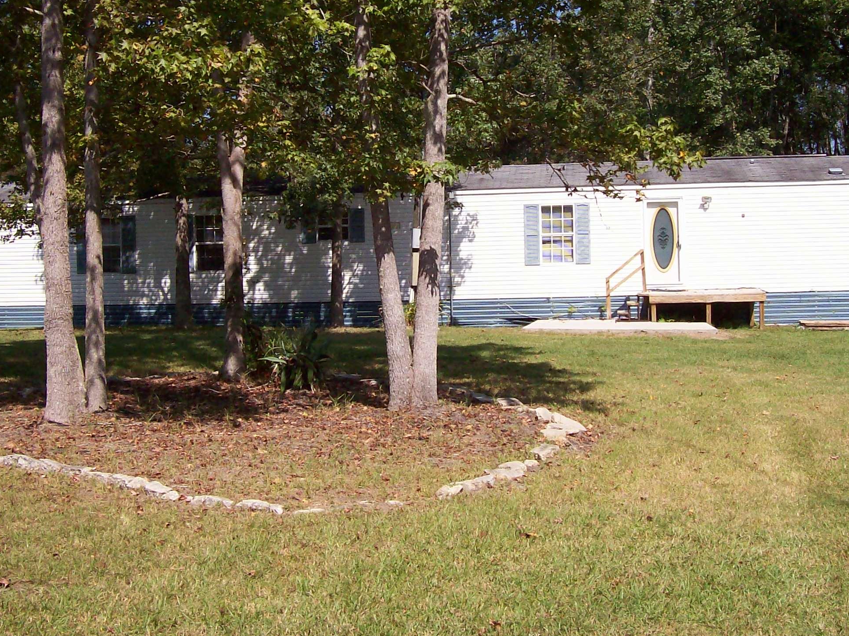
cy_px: 203
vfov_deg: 27.3
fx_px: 1300
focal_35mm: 53
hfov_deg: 36.2
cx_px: 411
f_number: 4.8
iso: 80
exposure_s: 1/739
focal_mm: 6
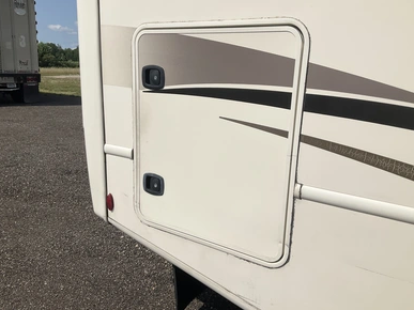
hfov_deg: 60.0
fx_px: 359
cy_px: 151
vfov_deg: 46.8
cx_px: 210
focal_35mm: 30
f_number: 1.8
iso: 25
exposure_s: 1/6536
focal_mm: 3
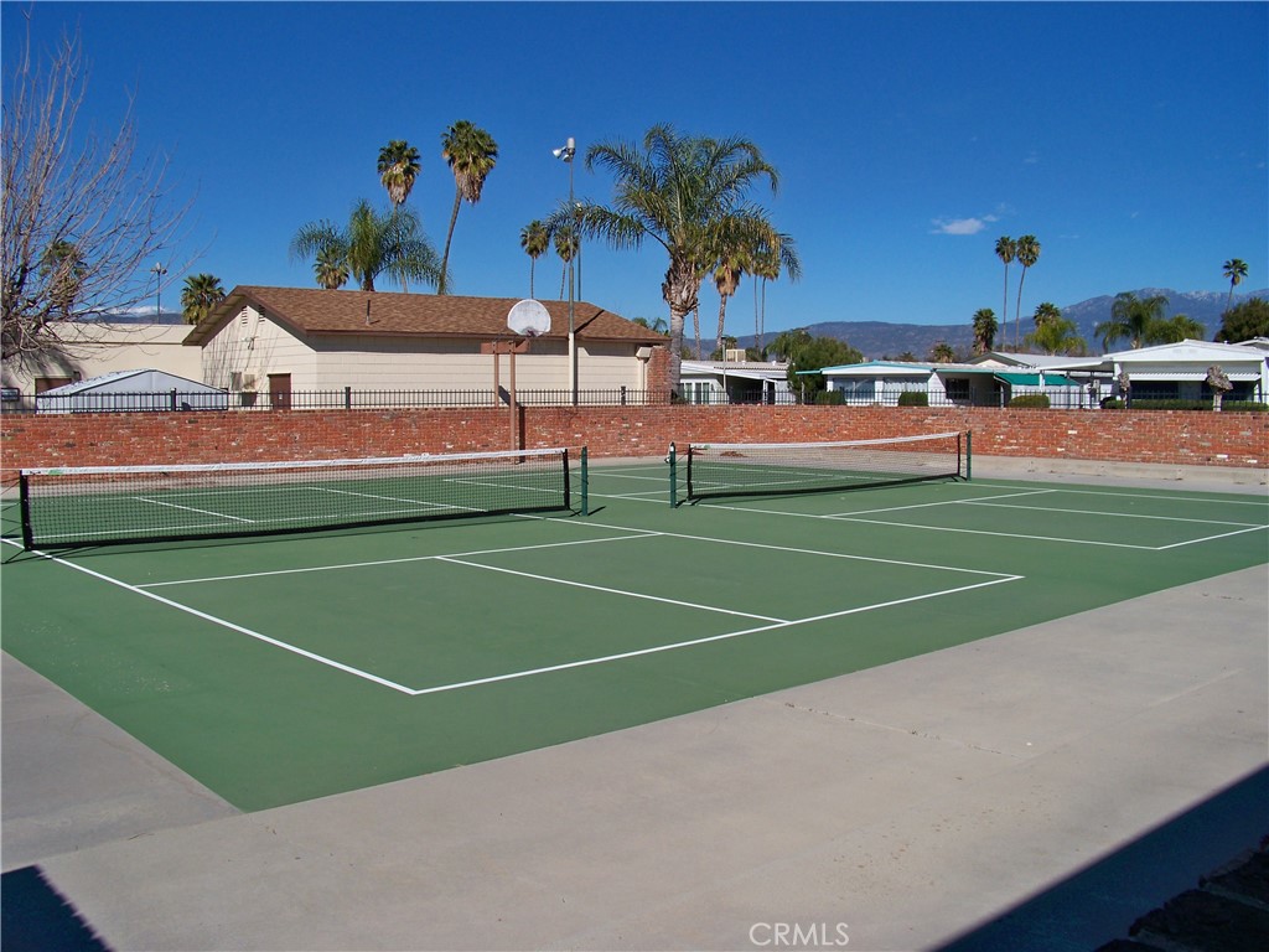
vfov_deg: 42.9
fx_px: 1210
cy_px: 476
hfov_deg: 55.4
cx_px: 634
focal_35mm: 33
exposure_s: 1/1250
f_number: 4
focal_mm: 5.85
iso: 64
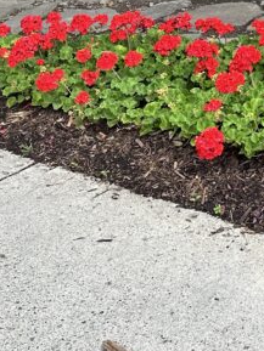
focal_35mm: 85
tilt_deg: -5.4
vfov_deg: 20.4
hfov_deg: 16.4
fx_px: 864
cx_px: 347
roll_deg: +0.1
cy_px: -145
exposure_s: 1/903
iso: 80
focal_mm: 6.86
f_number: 1.78
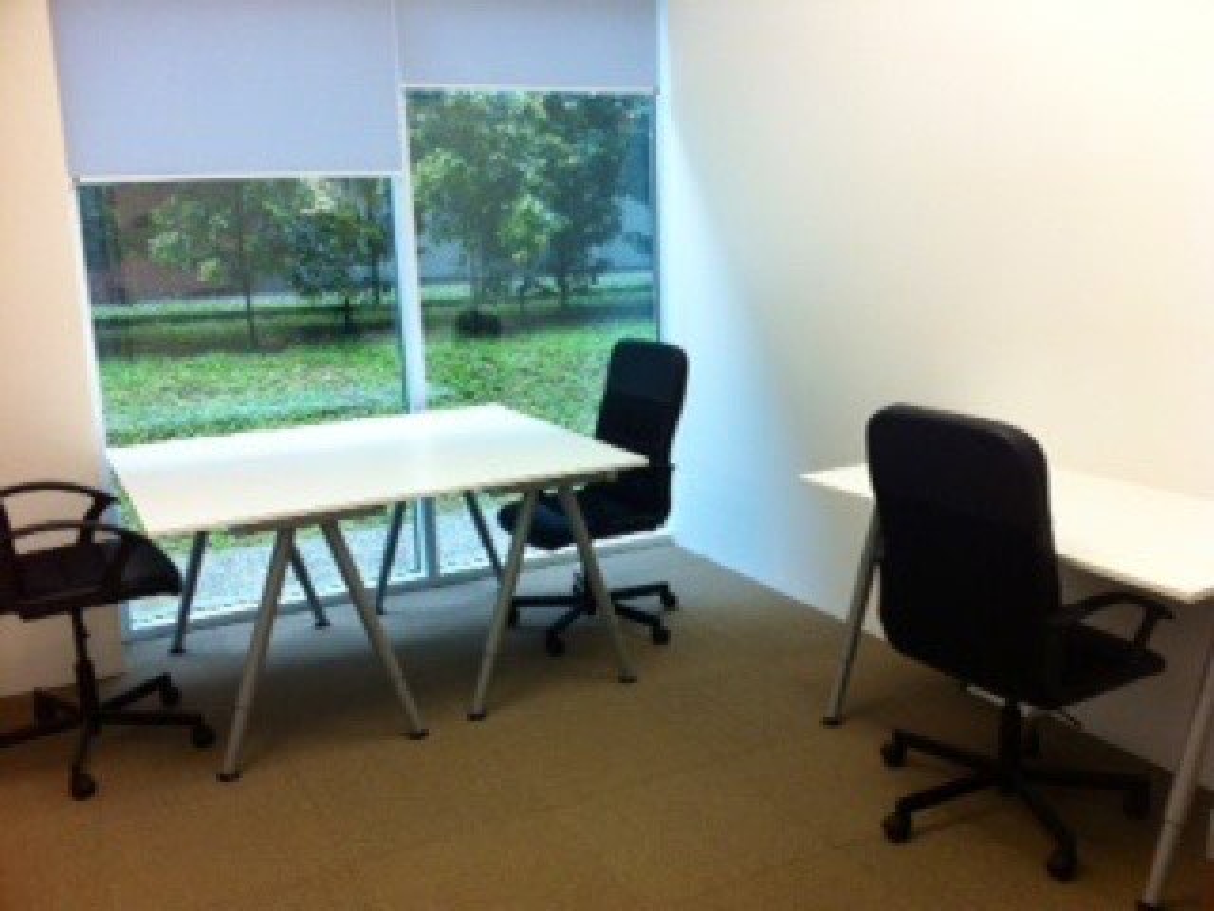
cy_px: 456
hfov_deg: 52.6
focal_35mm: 35
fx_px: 1227
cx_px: 607
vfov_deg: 40.7
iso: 80
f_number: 2.8
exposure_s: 1/24
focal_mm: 3.85
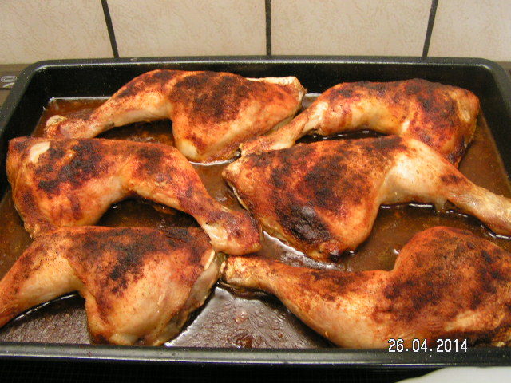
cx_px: 256
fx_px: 561
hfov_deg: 49.0
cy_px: 192
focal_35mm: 38
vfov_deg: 37.7
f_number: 2.8
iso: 200
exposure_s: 1/8
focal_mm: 5.8
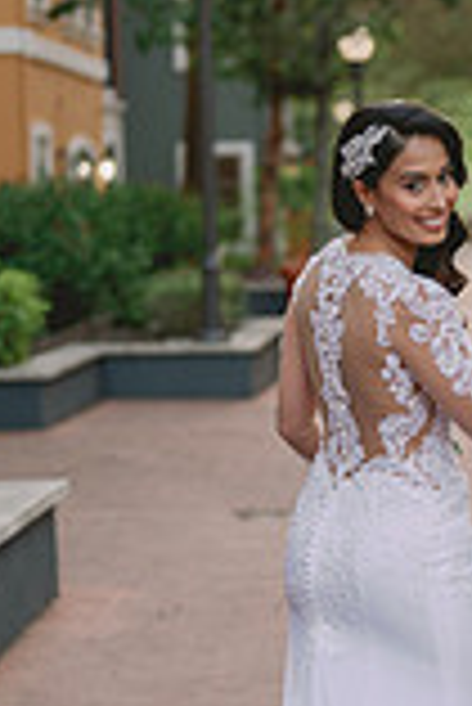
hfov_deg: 9.5
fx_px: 2806
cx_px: 501
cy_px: 459
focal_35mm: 143
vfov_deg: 14.3
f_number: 2
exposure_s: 1/200
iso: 160
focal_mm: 50
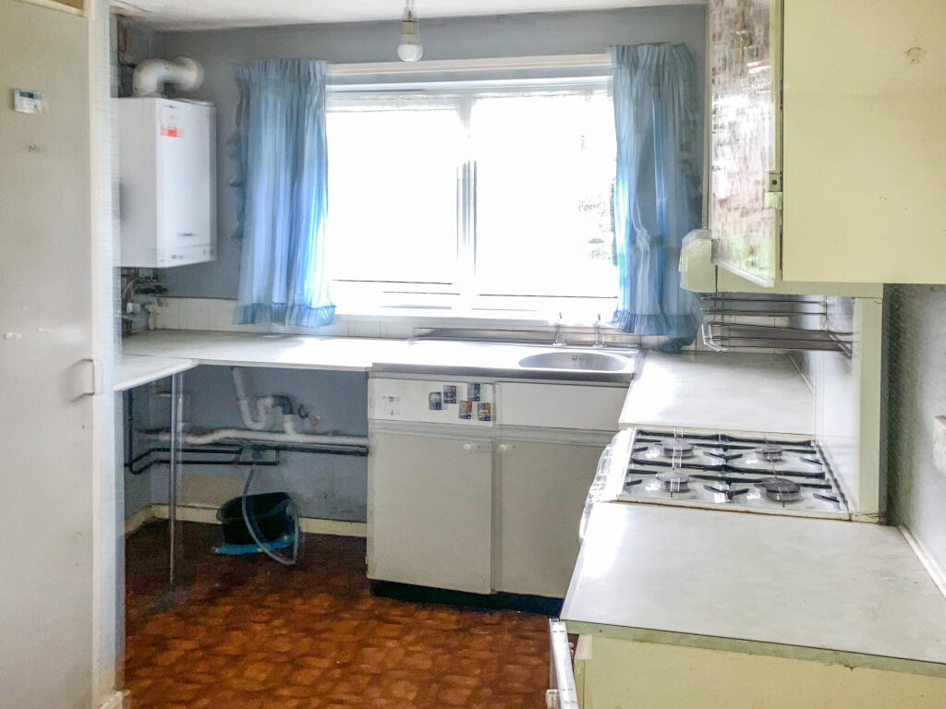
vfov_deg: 49.7
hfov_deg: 63.4
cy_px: 354
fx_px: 765
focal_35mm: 28
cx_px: 473
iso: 100
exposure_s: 1/4
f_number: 1.8
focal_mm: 3.99
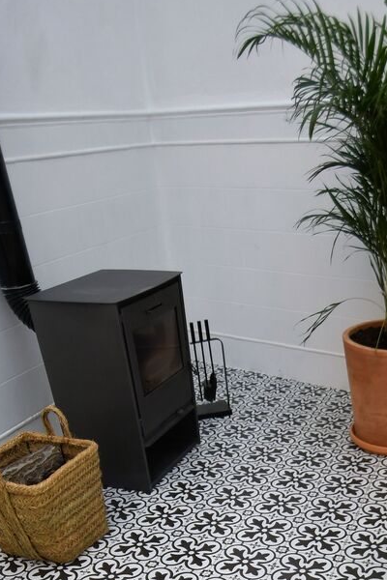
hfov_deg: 36.3
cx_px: 270
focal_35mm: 36
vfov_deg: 45.2
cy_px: 575
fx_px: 580
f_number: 4.5
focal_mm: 10
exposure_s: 1/200
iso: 250
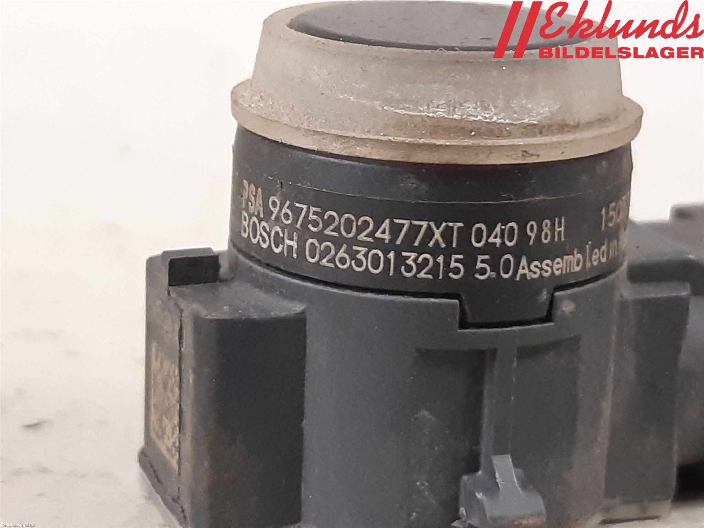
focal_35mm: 26
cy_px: 264
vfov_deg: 53.1
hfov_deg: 67.3
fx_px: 529
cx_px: 352
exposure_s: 1/25
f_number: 1.7
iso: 250
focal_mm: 3.93
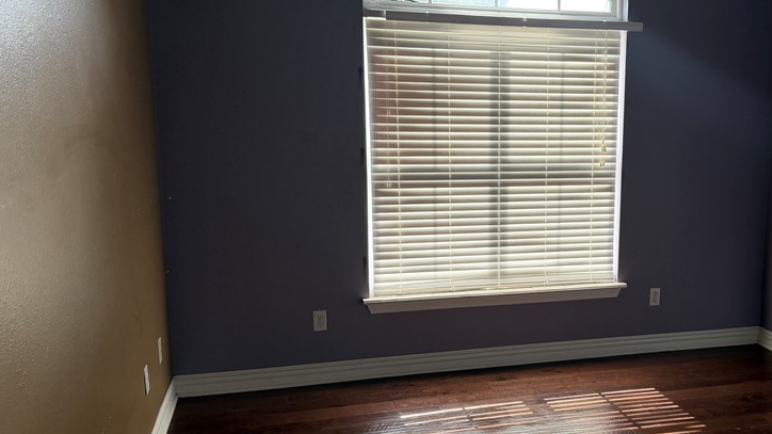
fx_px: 757
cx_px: 515
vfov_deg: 32.0
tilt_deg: -9.2
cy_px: 230
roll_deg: -0.2
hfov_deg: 53.0
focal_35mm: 37
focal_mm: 6.76
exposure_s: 1/153
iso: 160
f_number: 1.78
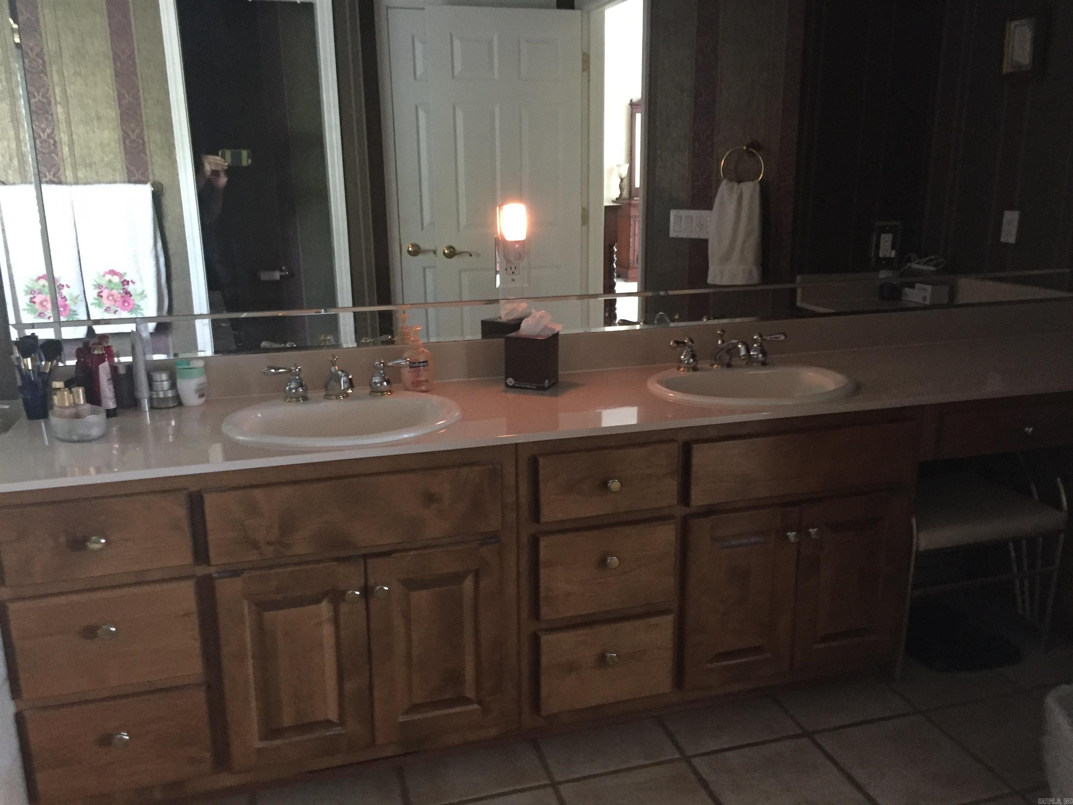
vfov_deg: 48.2
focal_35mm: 29
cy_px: 402
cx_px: 536
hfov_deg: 61.7
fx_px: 899
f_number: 2.2
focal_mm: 4.15
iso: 250
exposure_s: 1/15
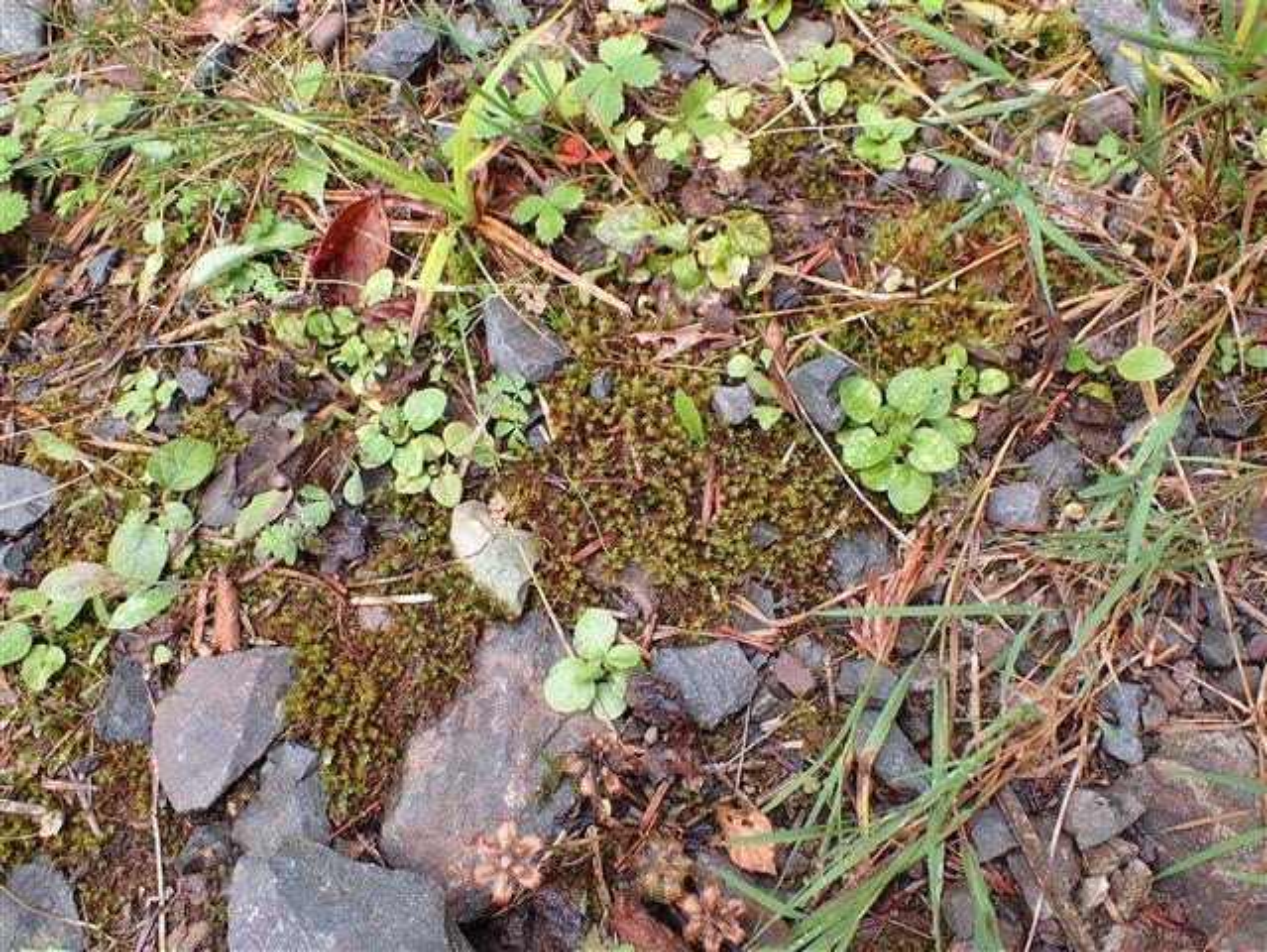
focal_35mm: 30
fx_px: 1099
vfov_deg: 46.8
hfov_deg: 59.9
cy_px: 476
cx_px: 634
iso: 200
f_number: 2.3
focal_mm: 5.5
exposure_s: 1/125
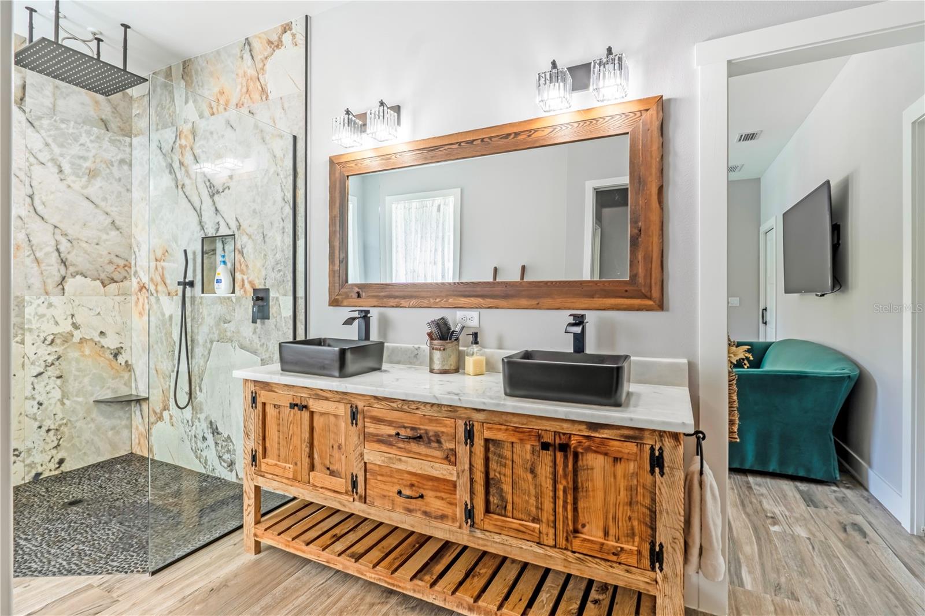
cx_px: 462
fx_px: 424
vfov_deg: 72.0
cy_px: 308
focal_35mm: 16
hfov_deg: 95.0
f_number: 9
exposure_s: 1/200
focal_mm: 11
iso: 250
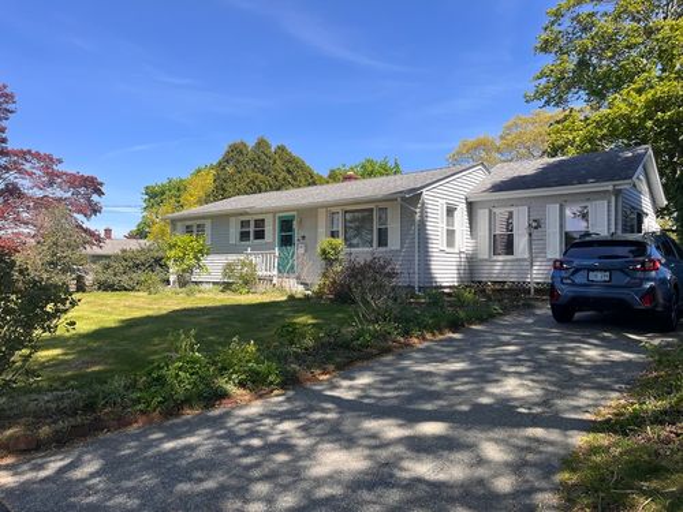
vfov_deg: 53.1
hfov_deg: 67.3
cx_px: 342
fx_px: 513
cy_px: 256
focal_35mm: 26
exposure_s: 1/1957
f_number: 1.6
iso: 50
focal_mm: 5.1
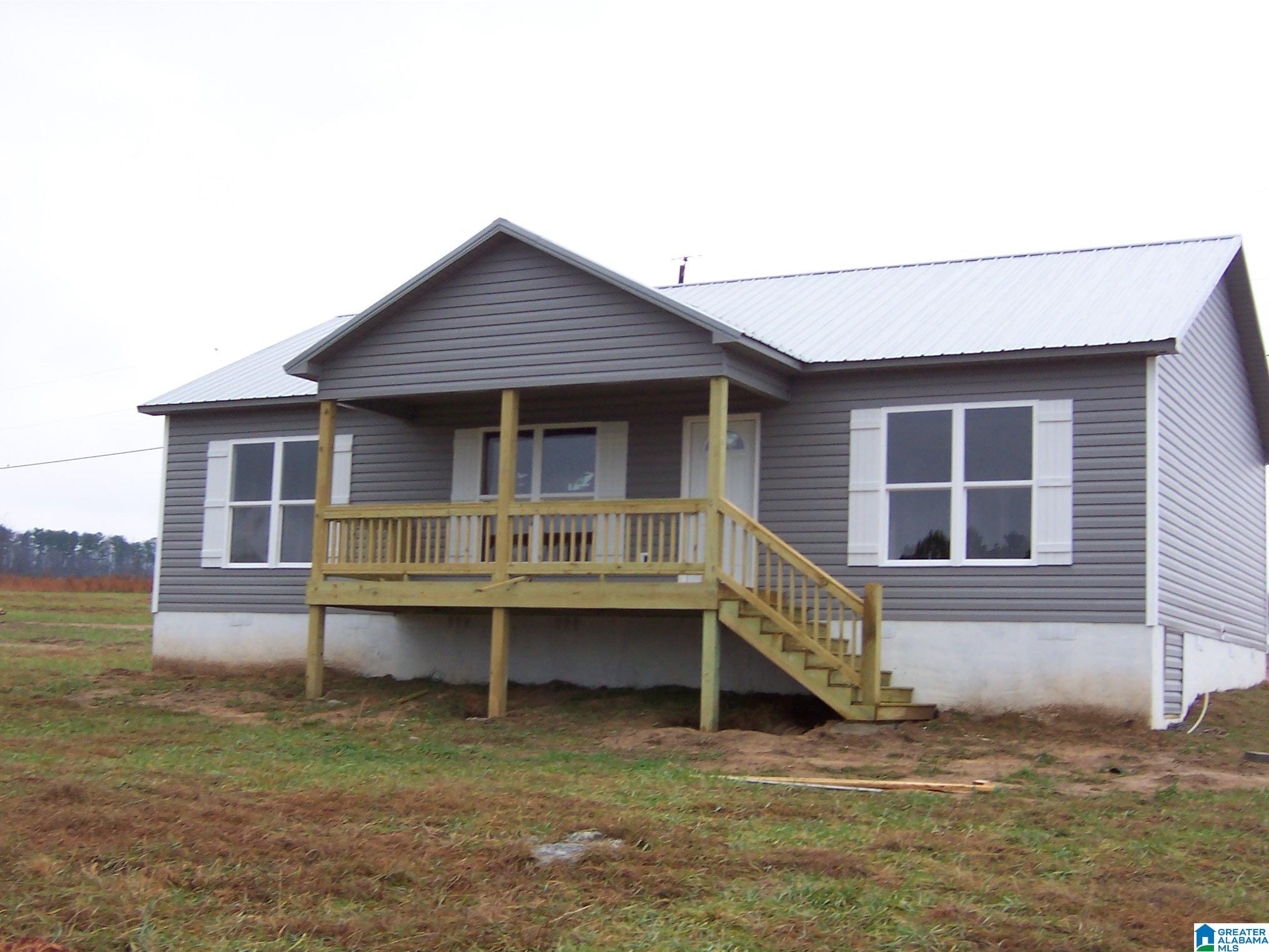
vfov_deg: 28.0
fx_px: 1906
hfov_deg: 36.8
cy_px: 476
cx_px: 634
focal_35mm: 52
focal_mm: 8
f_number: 4
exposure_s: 1/180
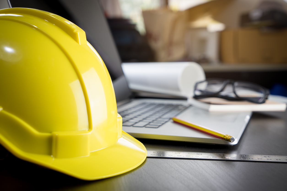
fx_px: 422
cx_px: 144
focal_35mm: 53
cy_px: 96
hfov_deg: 37.5
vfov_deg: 25.5
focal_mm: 53
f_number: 5.6
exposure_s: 1/15
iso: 100
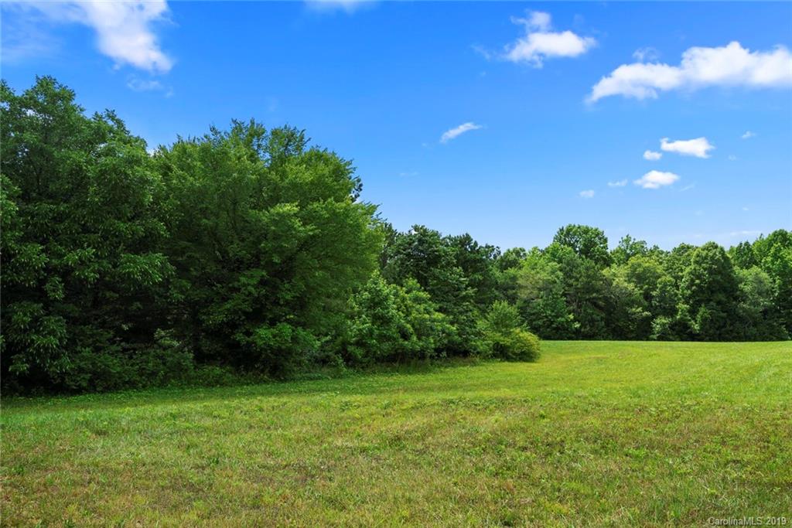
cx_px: 396
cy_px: 264
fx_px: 704
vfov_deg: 41.1
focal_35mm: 32
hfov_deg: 58.7
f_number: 8
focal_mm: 32
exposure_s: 1/250
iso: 100
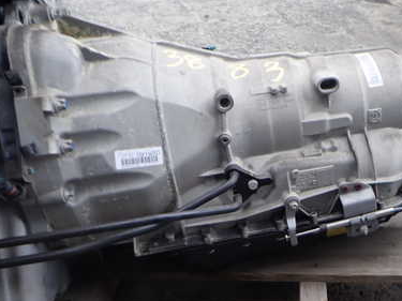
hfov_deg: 45.2
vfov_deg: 35.9
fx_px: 464
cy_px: 153
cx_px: 300
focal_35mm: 40
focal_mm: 4.5
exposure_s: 1/160
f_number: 2
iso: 100
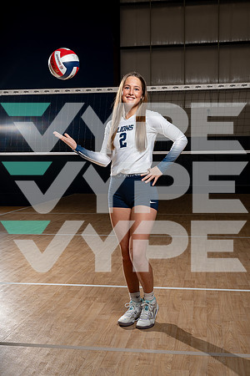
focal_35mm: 47
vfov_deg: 41.9
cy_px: 188
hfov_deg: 28.6
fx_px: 490
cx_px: 125
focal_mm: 47
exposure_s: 1/250
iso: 100
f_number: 8
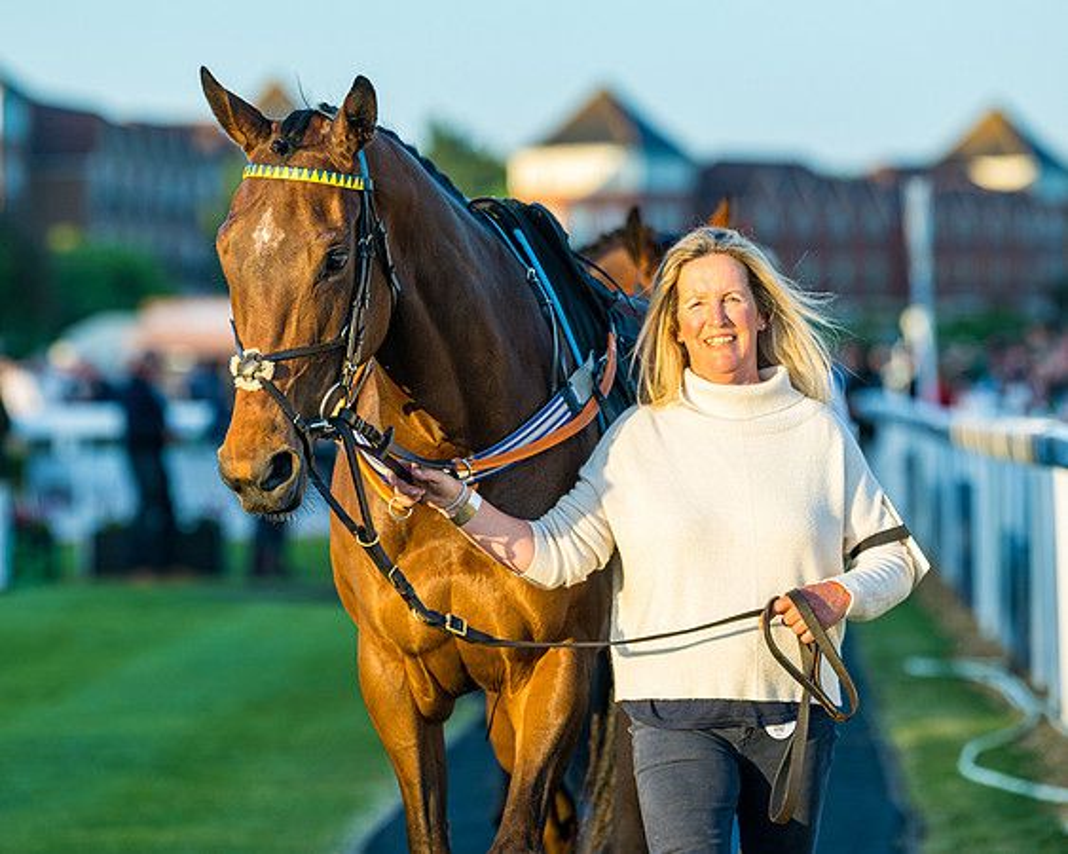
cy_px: 376
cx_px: 543
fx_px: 8000
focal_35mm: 253
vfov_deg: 6.1
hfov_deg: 7.6
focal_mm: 185
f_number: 4
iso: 400
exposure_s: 1/640
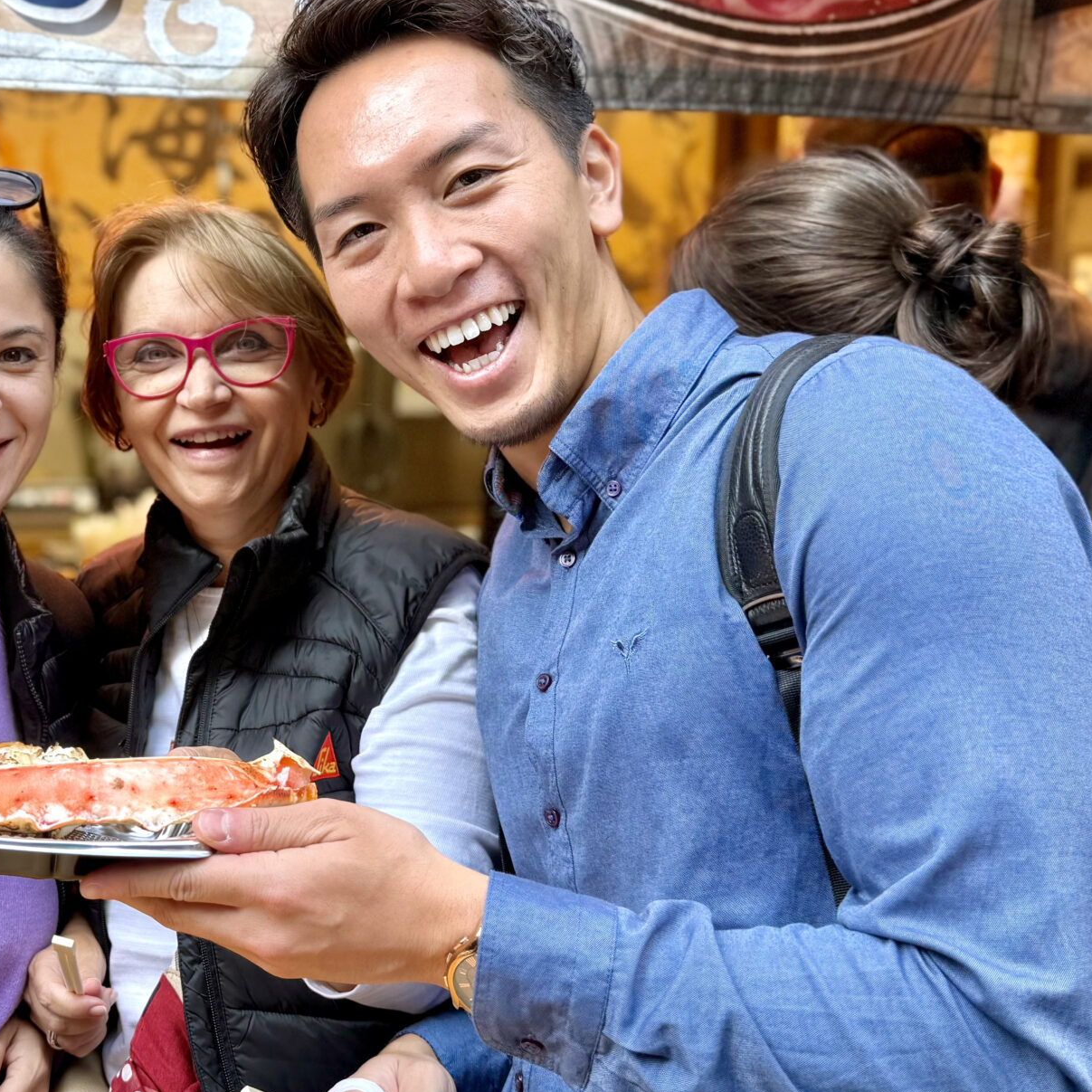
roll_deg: -1.1
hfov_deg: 36.5
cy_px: 510
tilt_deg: -4.6
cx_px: 254
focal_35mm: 45
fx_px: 1606
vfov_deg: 37.5
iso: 64
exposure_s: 1/222
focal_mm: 6.76
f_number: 1.78
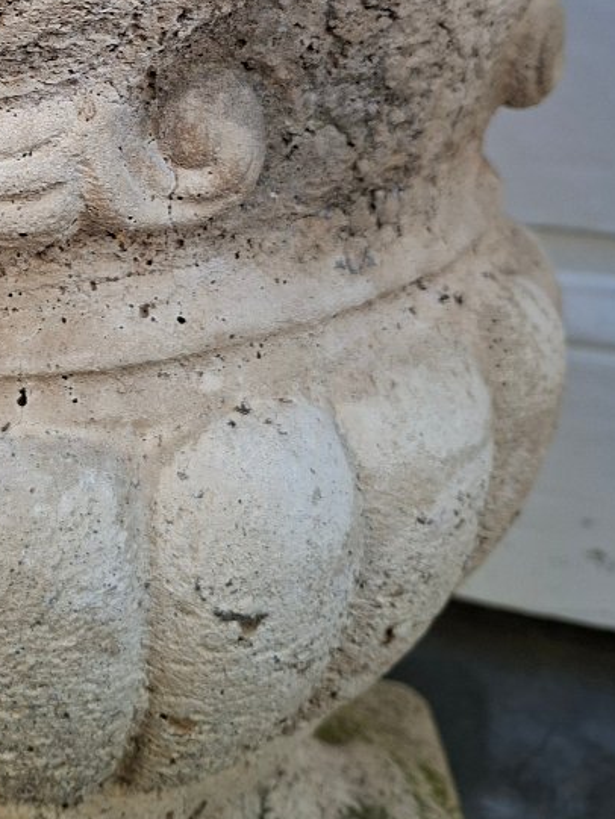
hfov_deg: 27.7
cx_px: 80
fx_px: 1208
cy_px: 20
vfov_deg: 34.5
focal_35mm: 51
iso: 50
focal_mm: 5.54
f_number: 1.8
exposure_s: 1/157
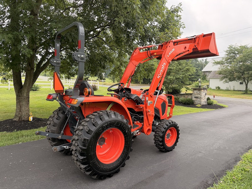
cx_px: 126
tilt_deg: +0.9
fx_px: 175
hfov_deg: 71.6
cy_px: 94
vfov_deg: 56.8
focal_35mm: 24
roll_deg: +0.7
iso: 100
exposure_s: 1/1122
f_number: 1.78
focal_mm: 6.76
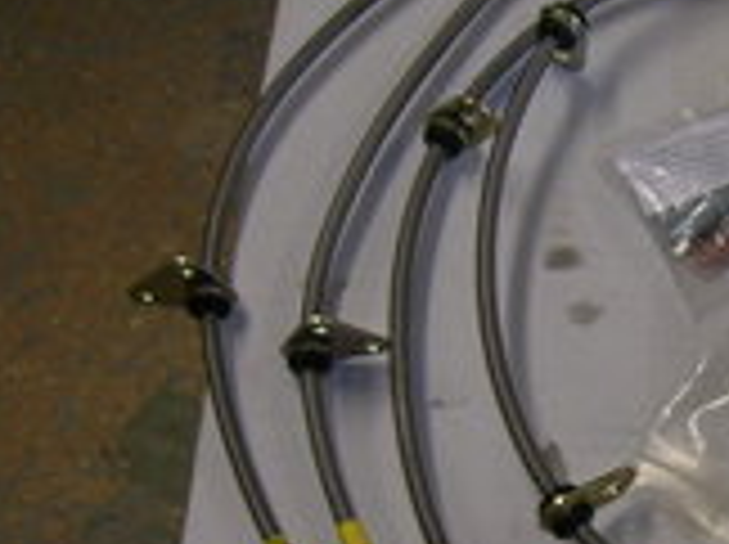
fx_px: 1766
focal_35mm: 84
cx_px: 778
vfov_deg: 17.3
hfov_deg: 22.2
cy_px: 459
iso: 50
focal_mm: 5.7
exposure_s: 1/30
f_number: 2.9
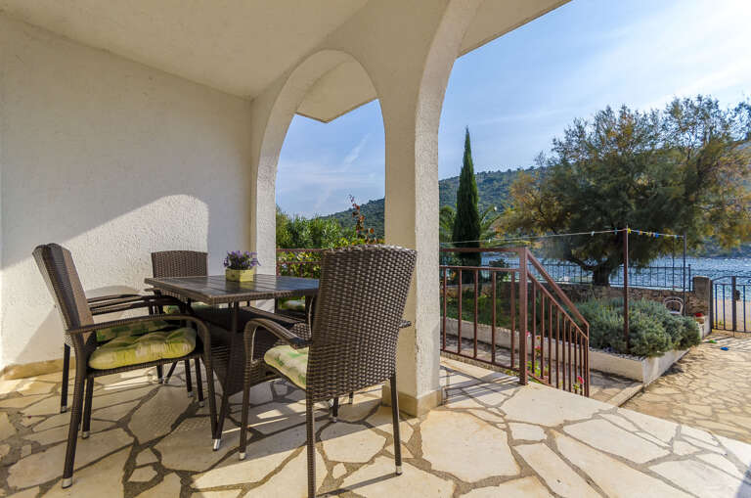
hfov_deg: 100.5
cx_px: 376
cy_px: 249
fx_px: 312
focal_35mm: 15
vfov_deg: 77.1
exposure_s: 1/1000
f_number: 8
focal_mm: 10
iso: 100
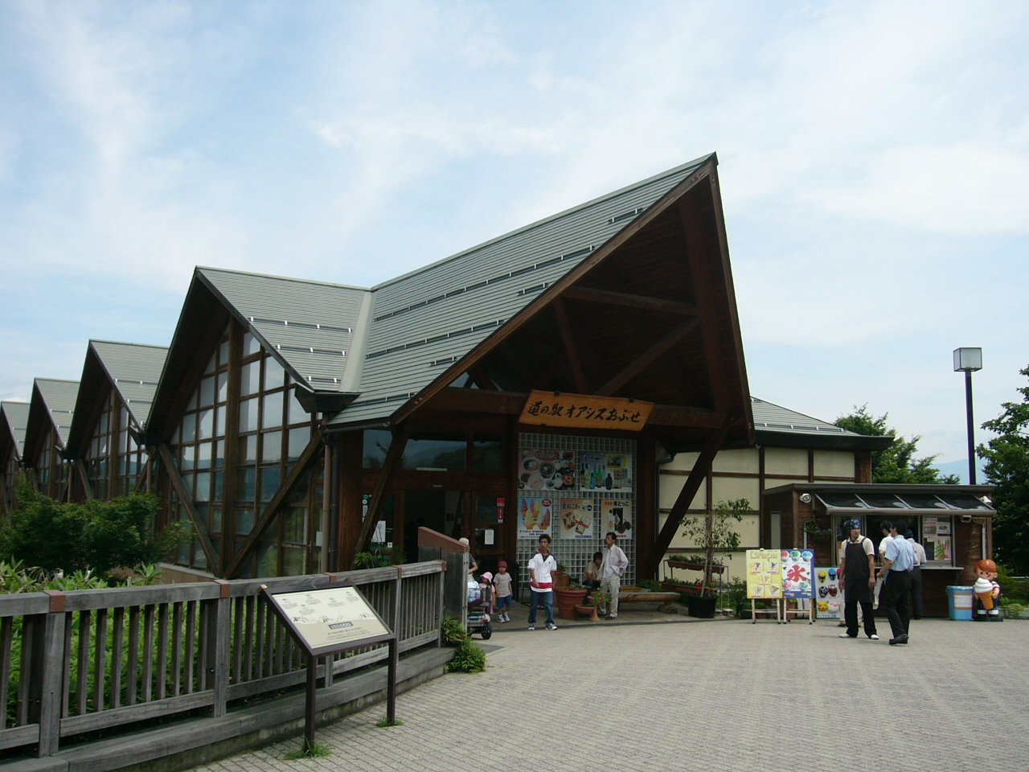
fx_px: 1040
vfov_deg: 40.7
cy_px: 386
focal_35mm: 35
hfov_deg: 52.6
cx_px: 514
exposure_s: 1/125
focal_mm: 5.8
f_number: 8
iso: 50
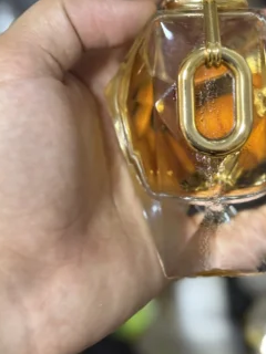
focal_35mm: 86
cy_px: 91
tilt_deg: -51.5
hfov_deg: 17.1
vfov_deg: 22.6
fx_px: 881
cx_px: 194
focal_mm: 6.76
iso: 250
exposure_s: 1/33
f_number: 1.78
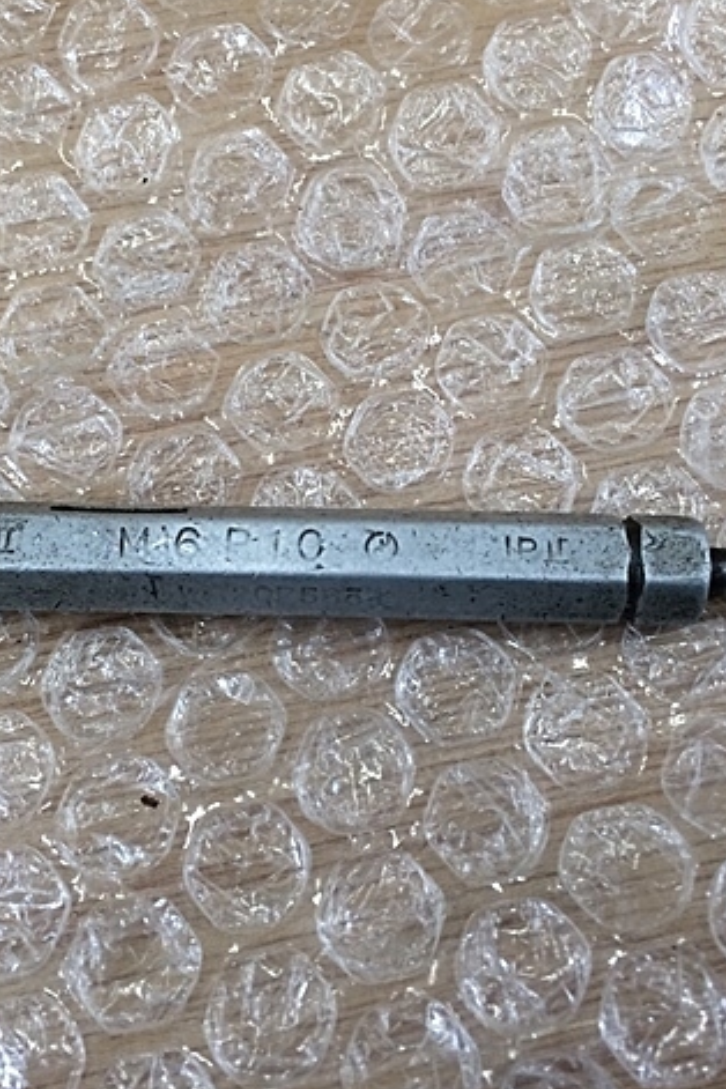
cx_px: 271
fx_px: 1240
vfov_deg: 47.4
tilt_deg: -71.0
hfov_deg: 32.5
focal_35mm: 41
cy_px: 541
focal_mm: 4.15
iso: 32
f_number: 2.2
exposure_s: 1/30
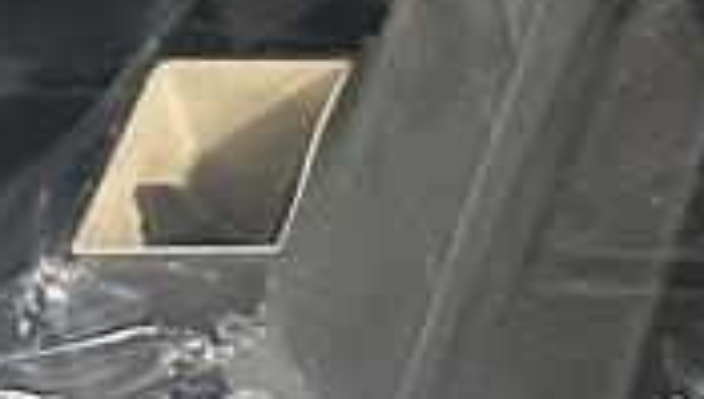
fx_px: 3570
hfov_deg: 8.2
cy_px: -286
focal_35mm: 191
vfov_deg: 6.3
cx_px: 2550
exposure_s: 1/60
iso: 400
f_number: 1.78
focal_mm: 6.86
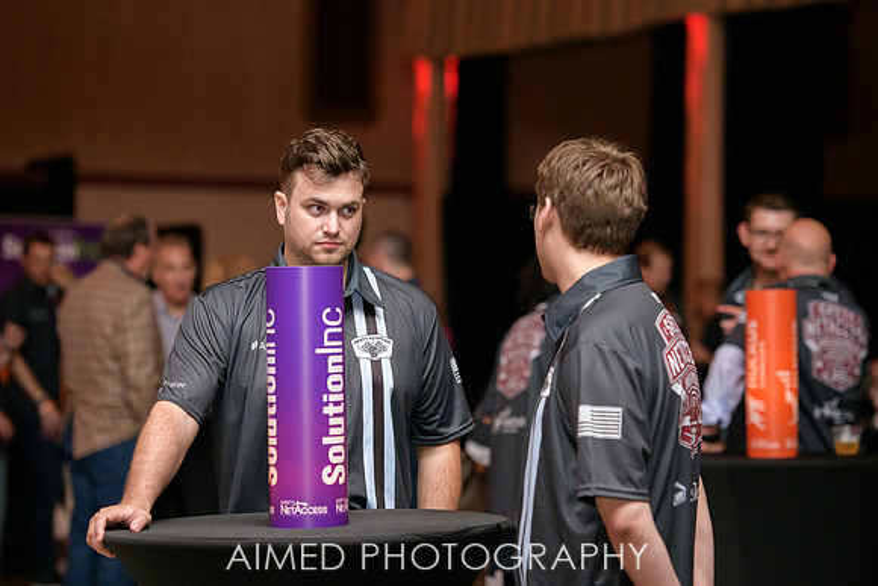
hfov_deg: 15.1
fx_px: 3322
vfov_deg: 10.1
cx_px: 431
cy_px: 293
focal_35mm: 136
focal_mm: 130
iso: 2000
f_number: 3.5
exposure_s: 1/250
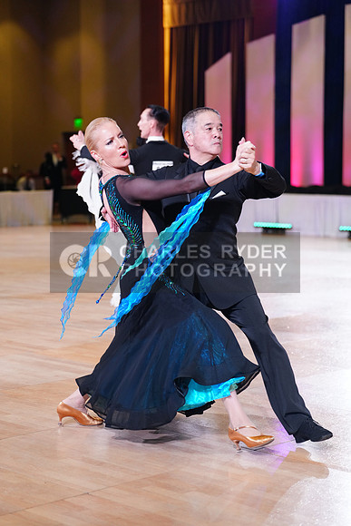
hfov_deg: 17.5
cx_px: 176
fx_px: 1140
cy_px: 263
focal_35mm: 78
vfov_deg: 26.0
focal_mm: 78
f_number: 2.8
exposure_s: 1/400
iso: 2000
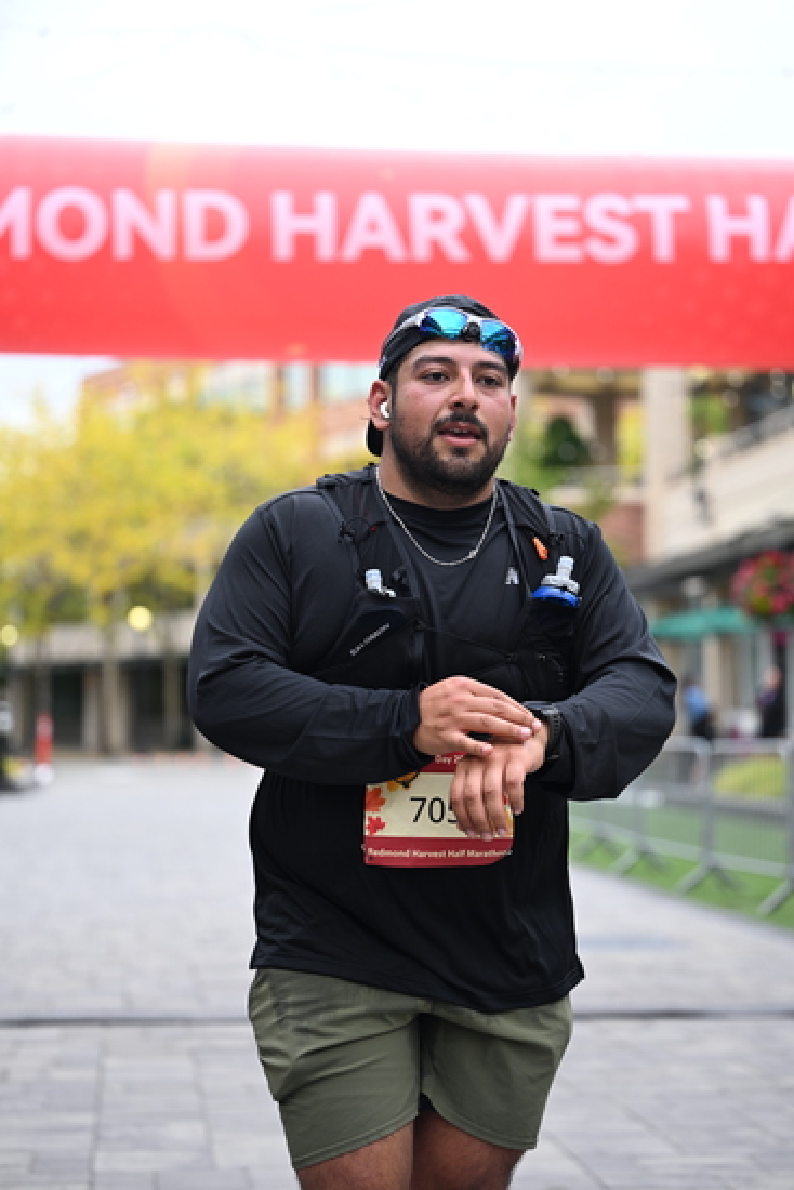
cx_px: 397
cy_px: 595
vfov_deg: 26.6
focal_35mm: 76
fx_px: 2513
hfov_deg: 18.0
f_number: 2.8
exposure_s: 1/1600
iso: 640
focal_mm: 76
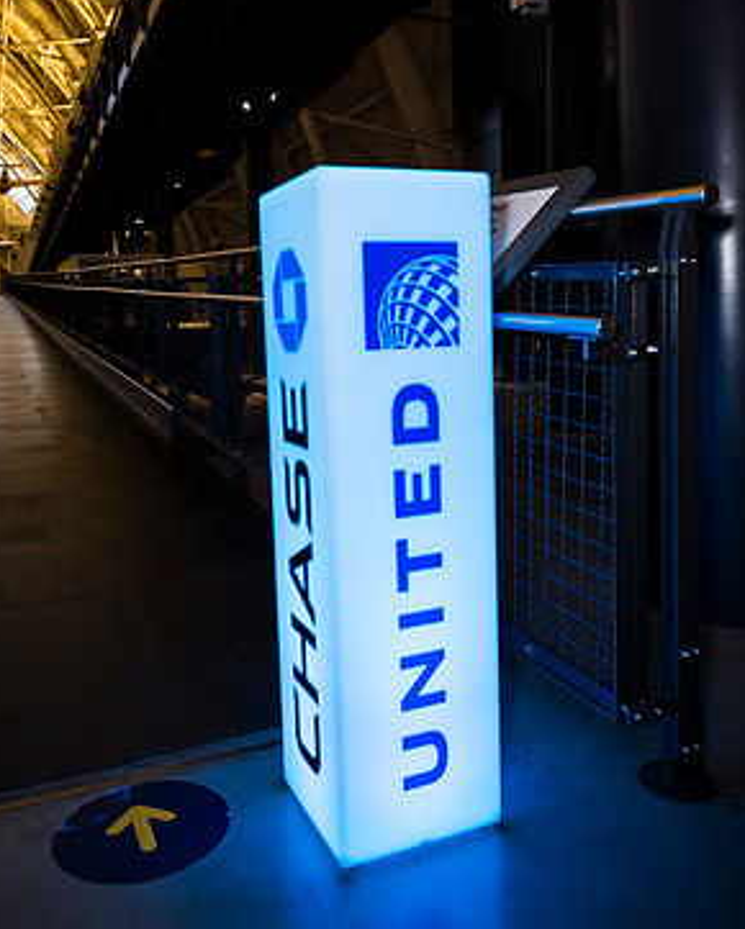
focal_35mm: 28
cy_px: 418
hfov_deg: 51.6
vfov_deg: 62.0
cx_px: 365
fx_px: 771
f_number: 2.2
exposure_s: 1/80
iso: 360
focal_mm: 16
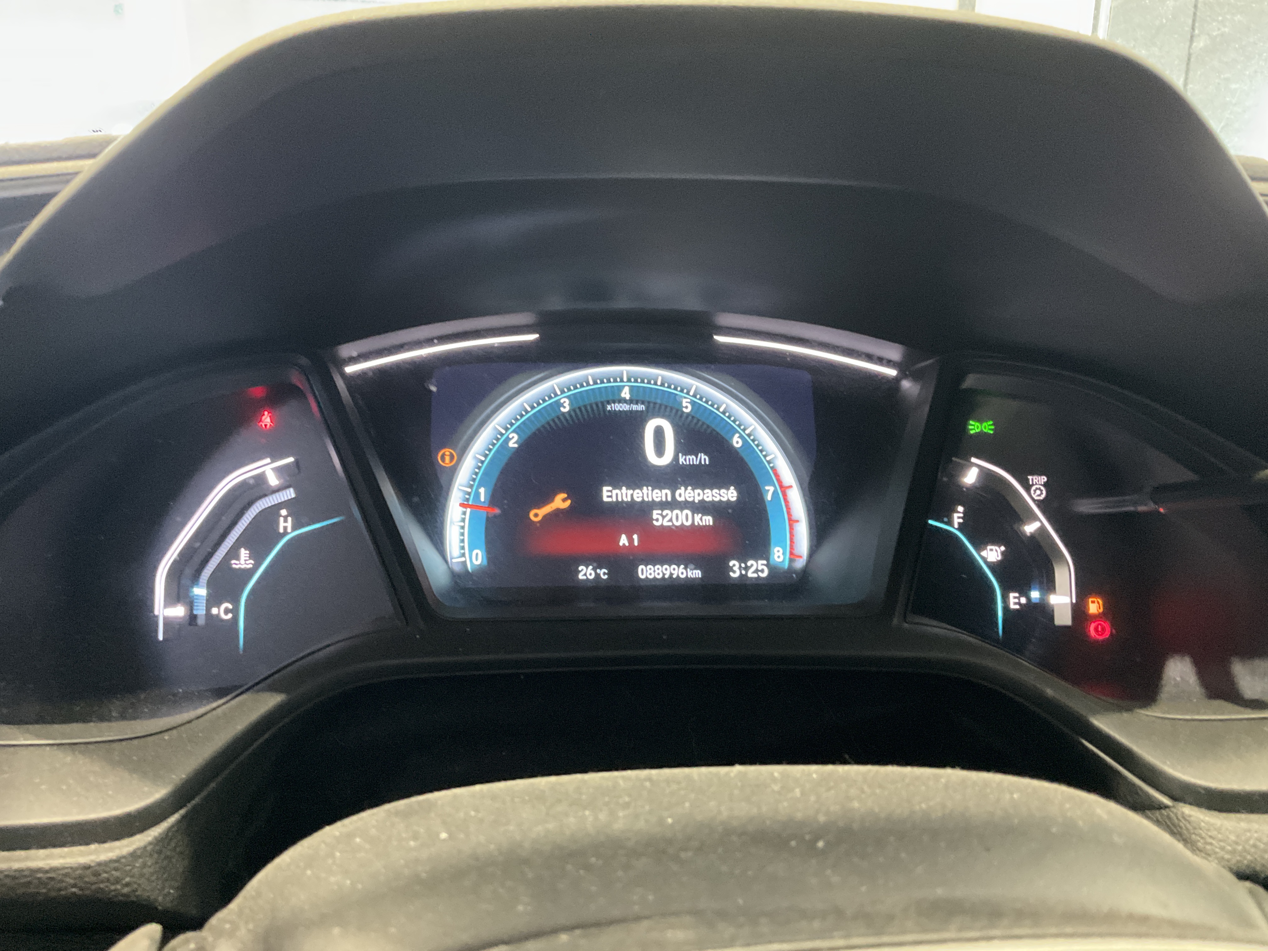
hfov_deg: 61.7
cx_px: 634
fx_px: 1062
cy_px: 476
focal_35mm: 29
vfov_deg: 48.2
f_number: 1.8
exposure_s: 1/30
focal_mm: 3
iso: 500
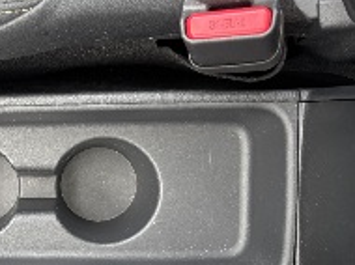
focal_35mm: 57
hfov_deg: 30.9
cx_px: -15
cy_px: 200
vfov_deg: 25.3
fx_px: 584
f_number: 1.6
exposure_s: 1/92
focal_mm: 5.96
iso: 125
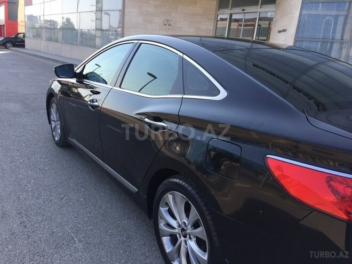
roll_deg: -6.0
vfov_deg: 48.2
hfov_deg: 61.7
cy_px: 132
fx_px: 295
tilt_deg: -14.6
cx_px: 176
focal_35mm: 29
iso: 32
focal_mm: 4.15
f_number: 2.2
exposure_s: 1/488
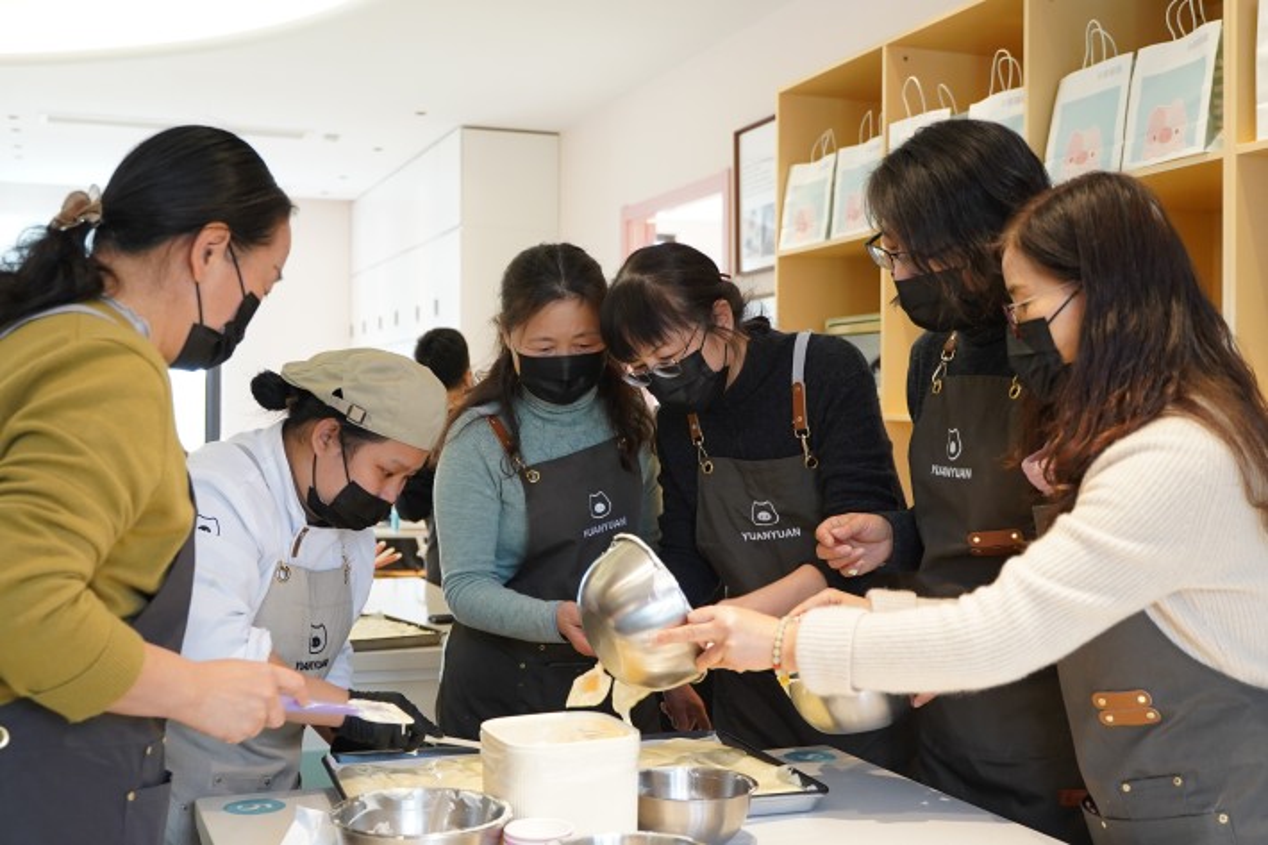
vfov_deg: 31.9
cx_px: 634
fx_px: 1479
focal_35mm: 42
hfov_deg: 46.4
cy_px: 422
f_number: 3.2
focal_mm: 28
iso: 1600
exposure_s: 1/160
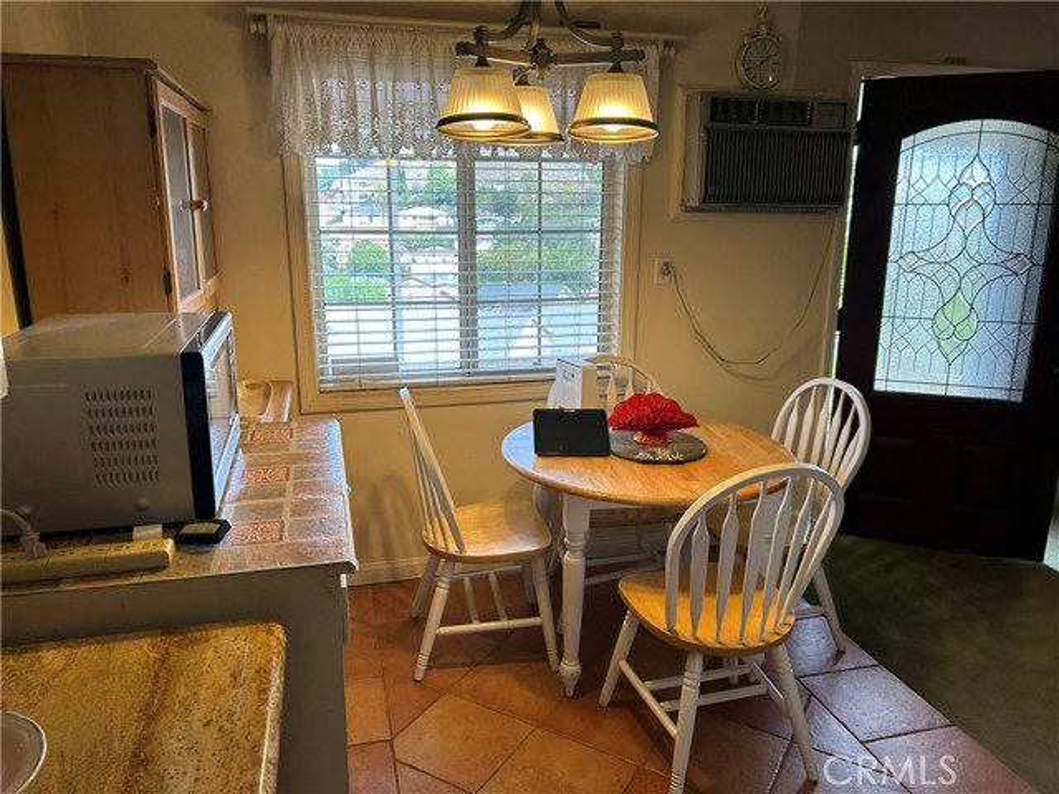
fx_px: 795
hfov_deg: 67.3
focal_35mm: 26
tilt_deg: -14.9
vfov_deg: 53.1
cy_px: 397
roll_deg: -0.2
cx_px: 530
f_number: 1.5
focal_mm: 5.7
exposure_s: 1/120
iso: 50
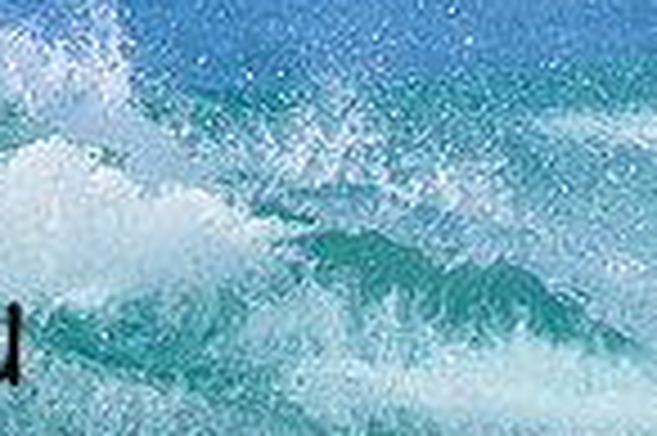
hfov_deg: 0.5
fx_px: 72425
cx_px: -454
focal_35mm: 3973
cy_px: 281
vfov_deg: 0.3
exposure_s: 1/2000
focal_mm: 1000
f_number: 11
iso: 1400
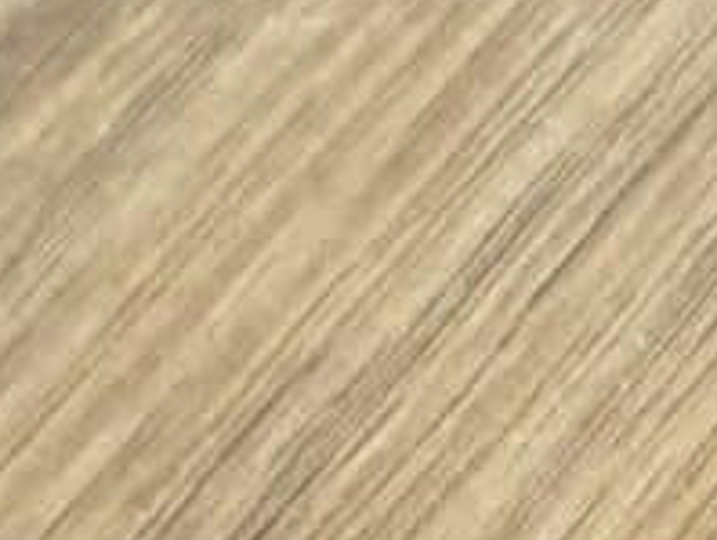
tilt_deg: -66.4
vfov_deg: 11.8
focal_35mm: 124
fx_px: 2572
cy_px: 616
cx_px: 1430
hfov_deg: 13.6
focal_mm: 2.22
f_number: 2.2
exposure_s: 1/80
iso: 320
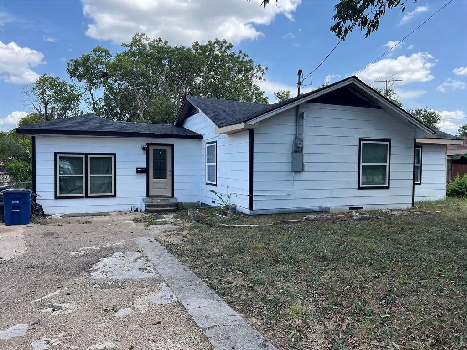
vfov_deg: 53.1
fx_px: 351
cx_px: 234
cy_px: 175
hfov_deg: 67.3
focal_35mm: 26
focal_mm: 5.7
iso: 50
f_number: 1.5
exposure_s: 1/1295
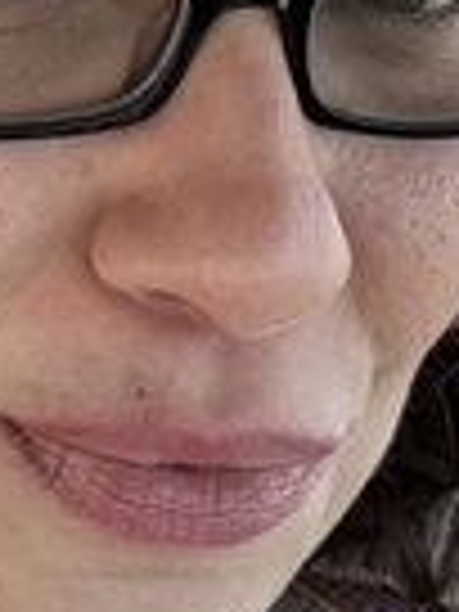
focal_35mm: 110
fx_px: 1945
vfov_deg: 17.8
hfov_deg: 13.4
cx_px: 169
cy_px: 432
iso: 80
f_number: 1.9
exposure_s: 1/121
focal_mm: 2.69
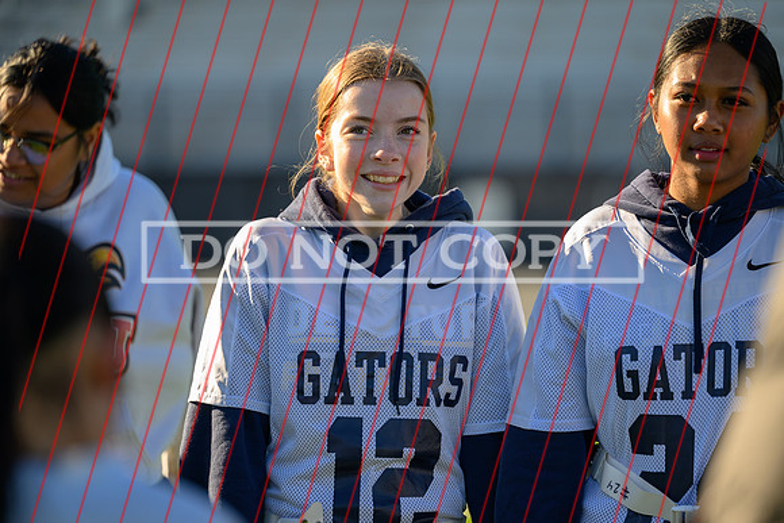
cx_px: 392
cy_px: 262
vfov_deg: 8.1
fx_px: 3703
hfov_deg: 12.1
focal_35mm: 170
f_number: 2.8
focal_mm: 170
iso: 220
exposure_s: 1/1250
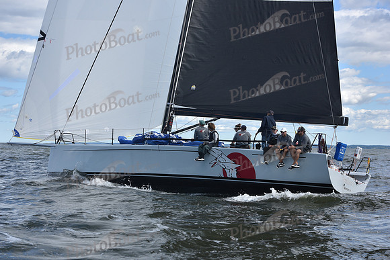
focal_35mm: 70
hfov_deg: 28.8
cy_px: 130
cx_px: 195
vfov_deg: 19.5
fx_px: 758
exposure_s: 1/1000
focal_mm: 70
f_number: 7.1
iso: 250
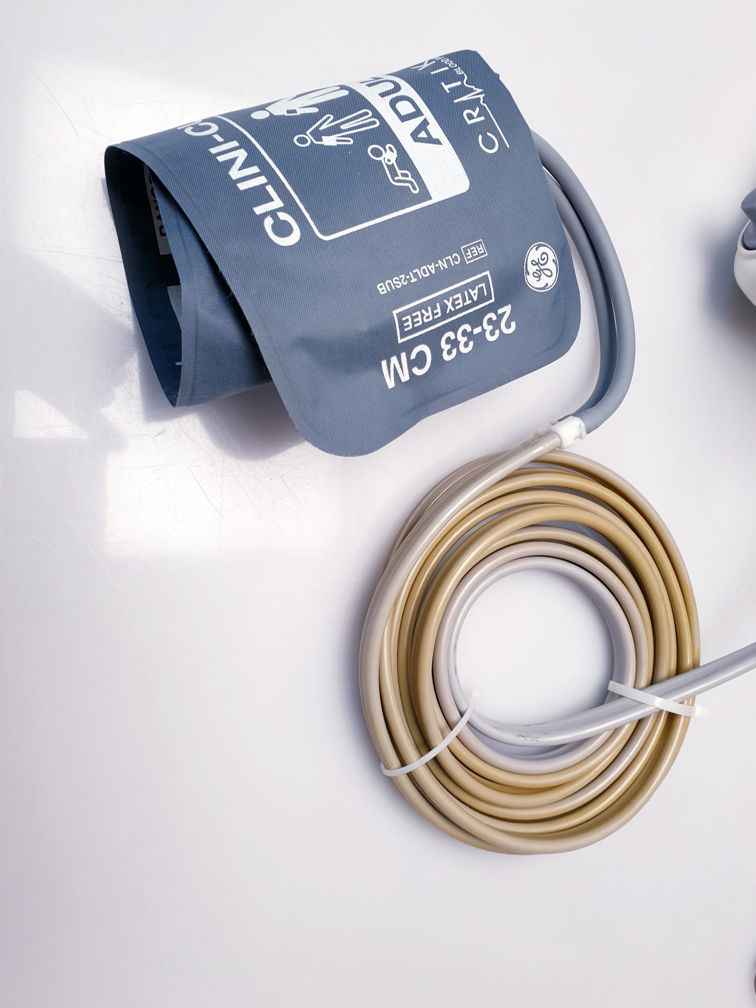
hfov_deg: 53.1
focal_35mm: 26
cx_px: 378
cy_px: 504
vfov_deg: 67.3
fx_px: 757
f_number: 2.4
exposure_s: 1/50
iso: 64
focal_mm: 4.3
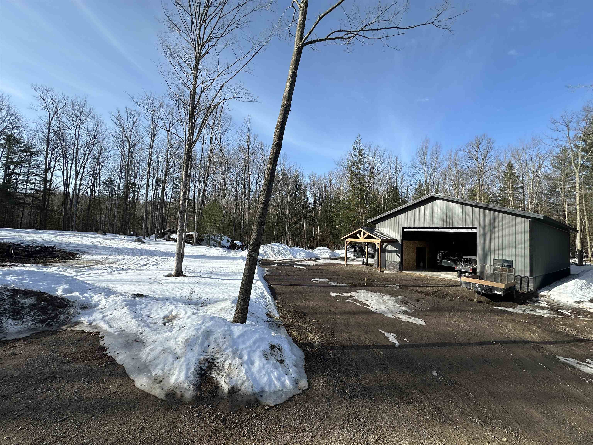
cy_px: 222
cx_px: 296
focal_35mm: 14
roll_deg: -2.8
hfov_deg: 102.1
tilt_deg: +4.3
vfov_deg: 85.7
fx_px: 240
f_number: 2.2
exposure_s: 1/1261
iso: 40
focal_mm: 2.22
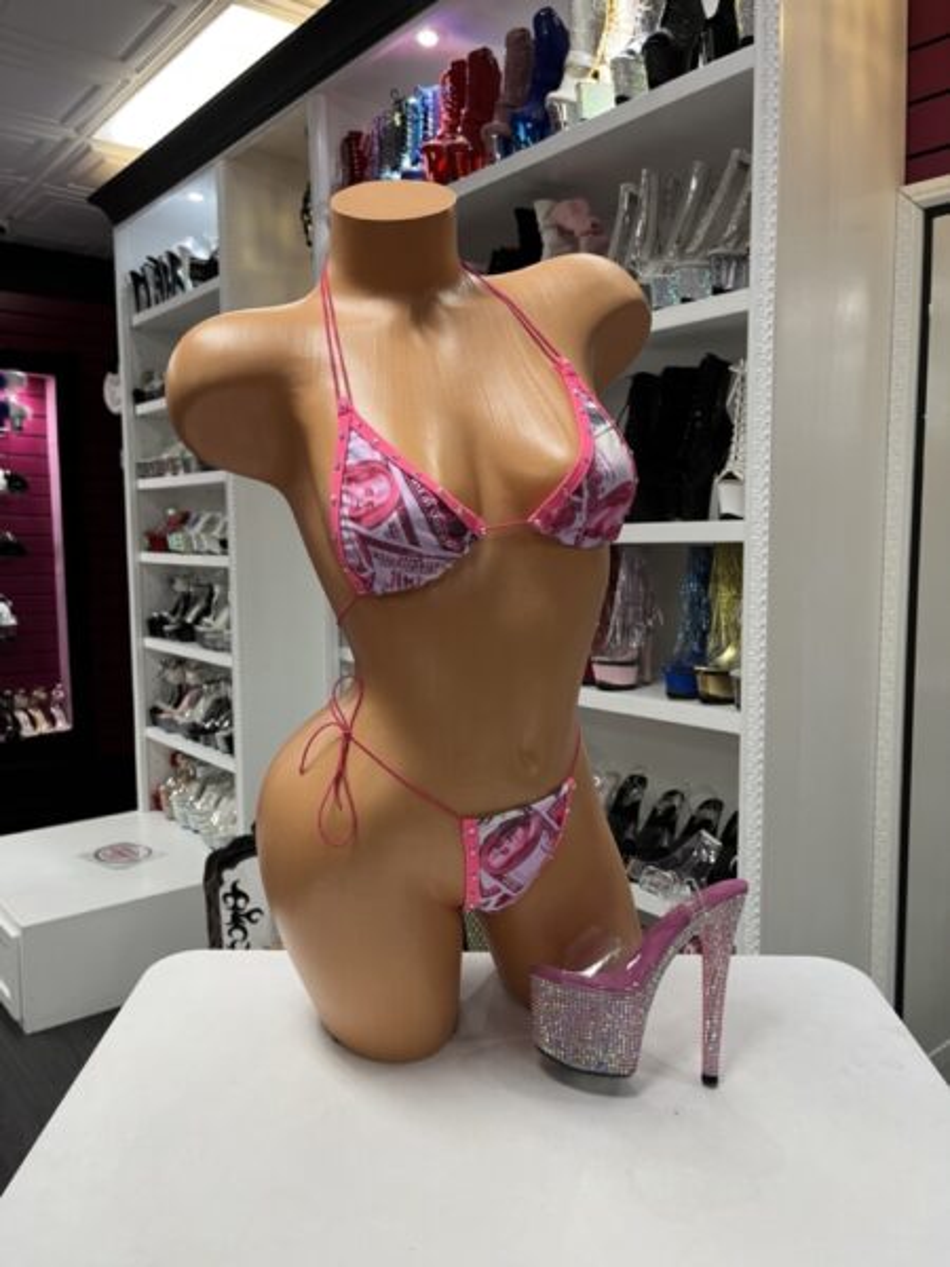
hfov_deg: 53.1
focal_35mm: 26
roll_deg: -0.1
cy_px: 634
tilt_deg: -6.1
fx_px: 951
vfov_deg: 67.3
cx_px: 475
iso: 100
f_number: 1.6
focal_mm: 5.1
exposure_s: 1/60
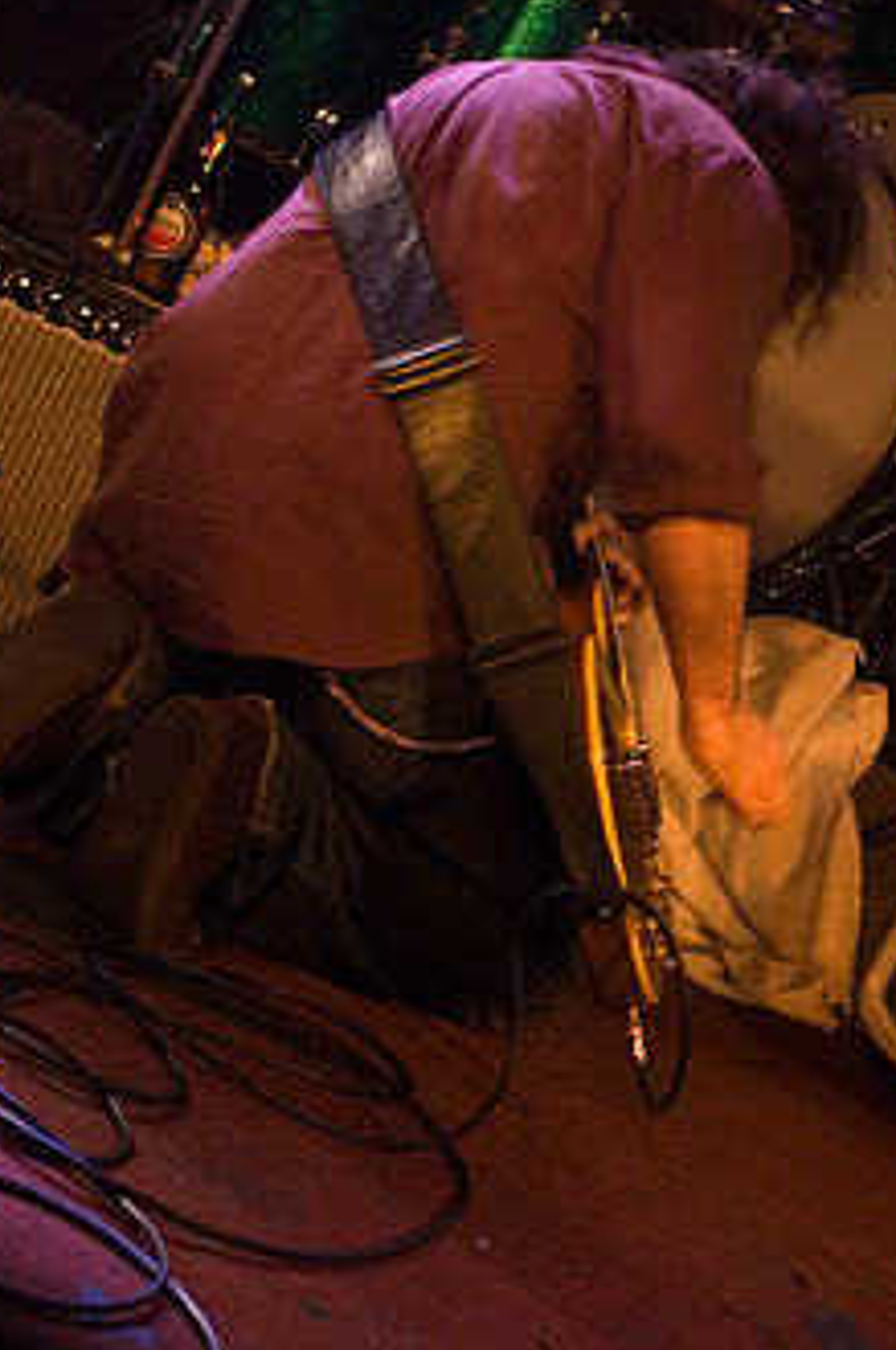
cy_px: 605
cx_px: 583
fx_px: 2684
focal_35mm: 72
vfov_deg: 28.2
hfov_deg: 18.9
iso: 1600
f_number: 2.8
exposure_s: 1/50
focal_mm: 35
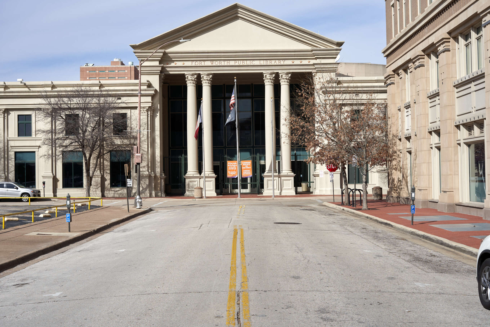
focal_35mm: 50
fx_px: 681
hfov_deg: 39.6
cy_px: 164
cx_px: 245
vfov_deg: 27.0
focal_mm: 50
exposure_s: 1/250
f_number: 10
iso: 160
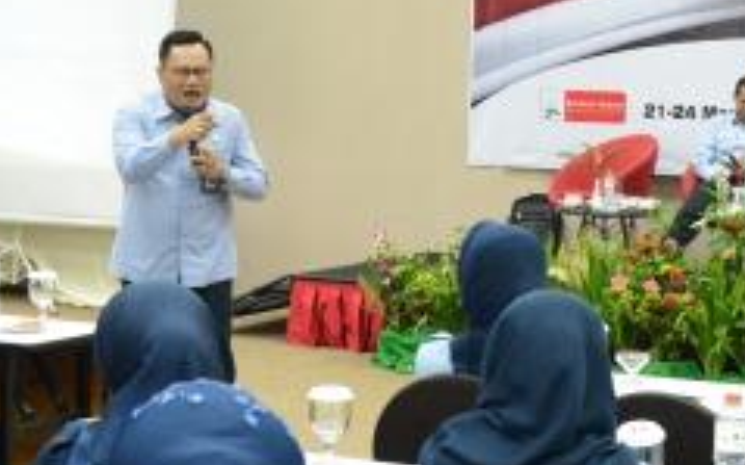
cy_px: 176
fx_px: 1745
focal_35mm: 86
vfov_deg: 15.1
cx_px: 586
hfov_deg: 23.8
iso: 3200
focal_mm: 30
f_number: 5.6
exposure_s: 1/60
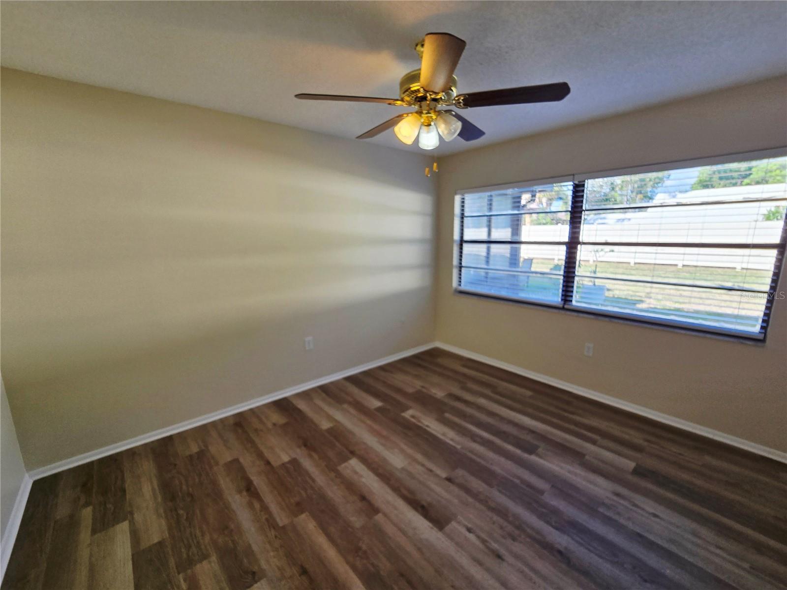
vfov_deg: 89.9
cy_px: 295
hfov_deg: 106.2
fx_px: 296
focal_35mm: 13
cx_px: 394
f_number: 2.2
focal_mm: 2.2
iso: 50
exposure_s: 1/164
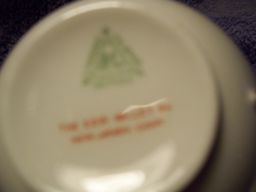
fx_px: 274
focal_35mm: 37
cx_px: 128
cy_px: 96
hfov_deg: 50.1
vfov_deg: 38.7
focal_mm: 5.6
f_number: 2.8
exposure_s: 1/180
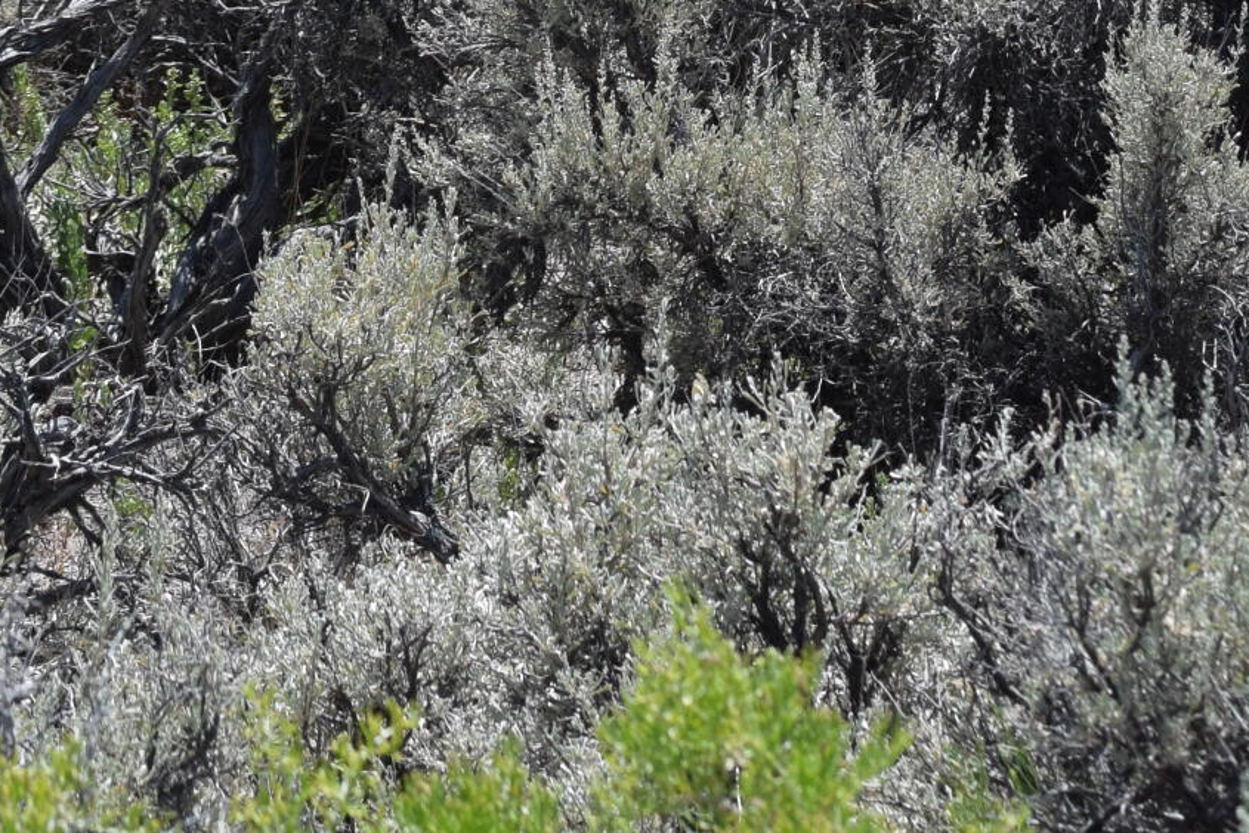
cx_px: 1086
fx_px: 10161
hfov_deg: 7.0
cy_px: -465
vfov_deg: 4.7
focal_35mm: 293
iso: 200
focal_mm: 55
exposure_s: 1/400
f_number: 10
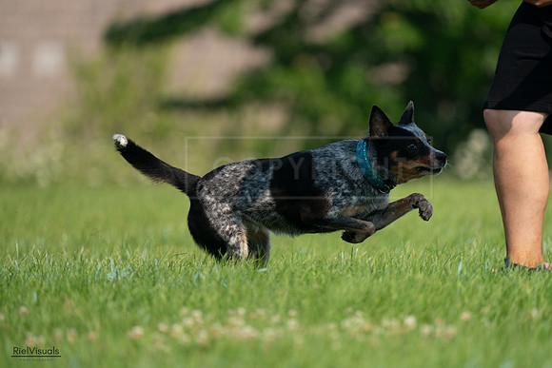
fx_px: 9110
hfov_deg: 3.5
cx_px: 276
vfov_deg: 2.3
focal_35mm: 594
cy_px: 184
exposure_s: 1/4000
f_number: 6.3
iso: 1000
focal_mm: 594
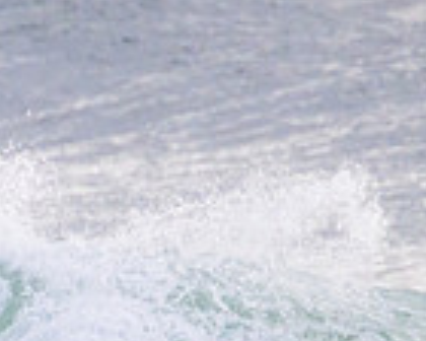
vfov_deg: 0.4
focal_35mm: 3792
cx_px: 3
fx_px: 47809
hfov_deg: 0.5
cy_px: 408
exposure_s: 1/2000
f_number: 11
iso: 1100
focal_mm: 800
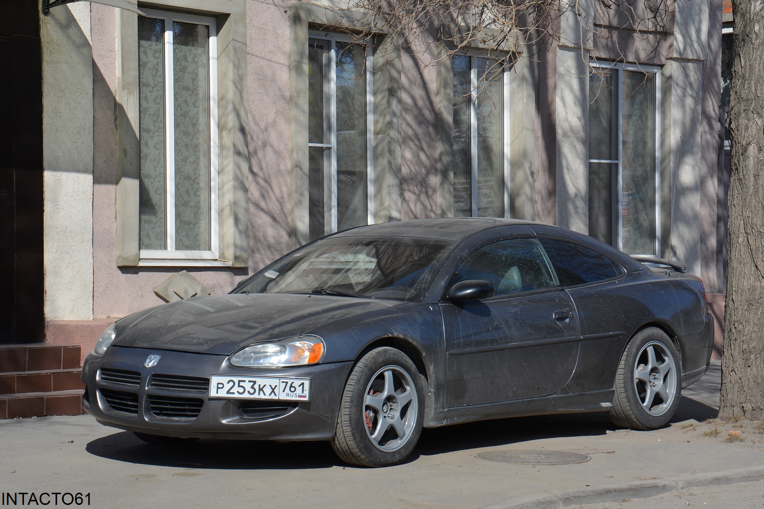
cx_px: 382
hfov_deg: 21.9
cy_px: 254
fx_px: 1973
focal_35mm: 93
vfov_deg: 14.7
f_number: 9
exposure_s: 1/320
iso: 100
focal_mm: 62
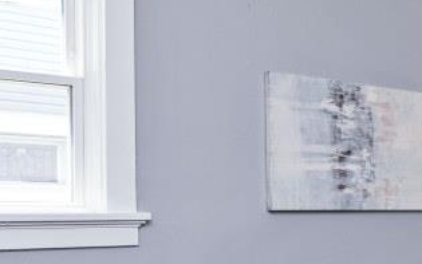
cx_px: 555
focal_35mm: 68
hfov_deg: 25.7
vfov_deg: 18.9
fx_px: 782
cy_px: 216
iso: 200
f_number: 5.6
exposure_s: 1/125
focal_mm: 14
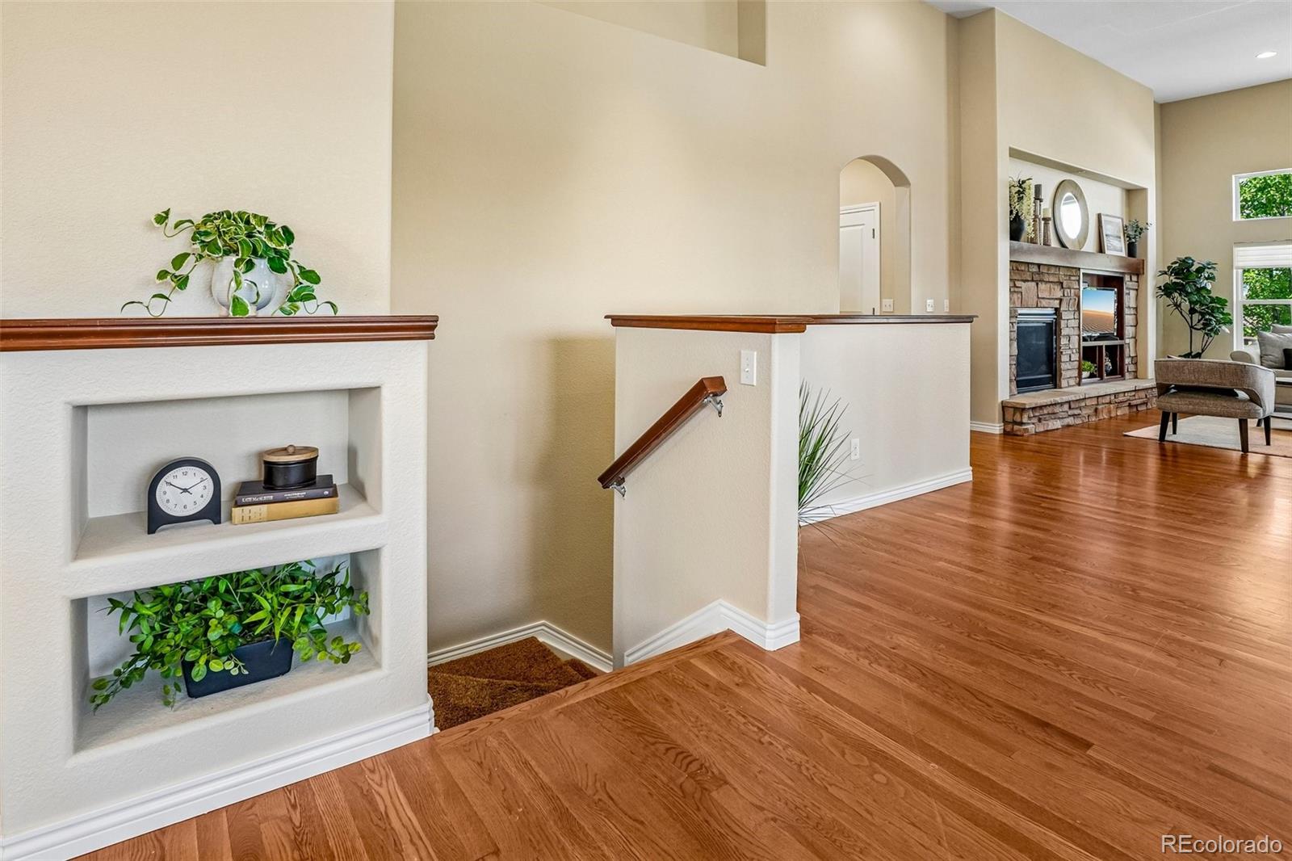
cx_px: 646
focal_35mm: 16
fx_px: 592
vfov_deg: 72.0
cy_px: 430
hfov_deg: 95.0
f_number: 8
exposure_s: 1/30
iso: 500
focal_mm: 11
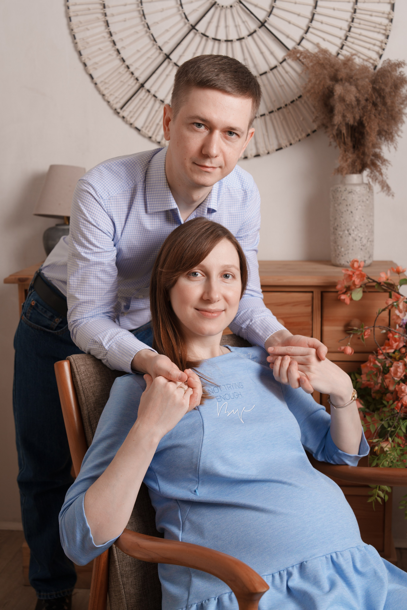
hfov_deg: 26.5
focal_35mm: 51
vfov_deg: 38.9
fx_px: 865
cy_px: 305
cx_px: 204
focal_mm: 51
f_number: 5.6
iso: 320
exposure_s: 1/30
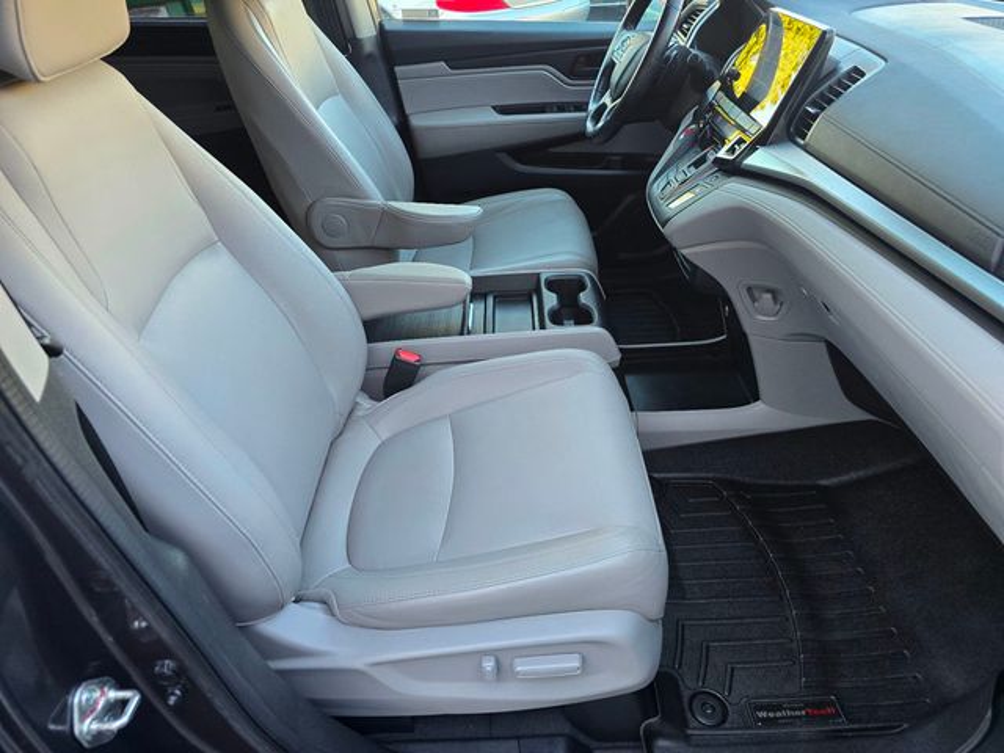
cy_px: 376
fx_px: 667
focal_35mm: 23
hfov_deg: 73.9
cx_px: 502
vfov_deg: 58.9
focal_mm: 6.3
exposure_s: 1/180
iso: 200
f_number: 1.7
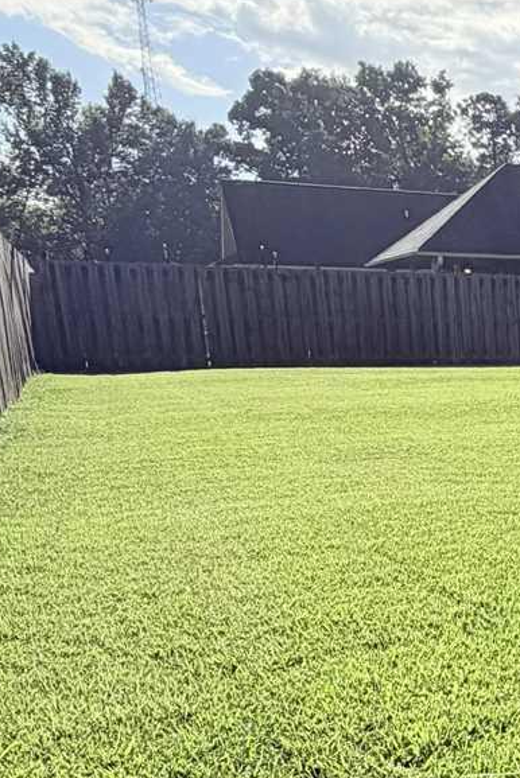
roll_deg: +0.1
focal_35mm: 58
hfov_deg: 19.0
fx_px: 1255
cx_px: 884
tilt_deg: -14.1
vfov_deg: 33.0
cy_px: 670
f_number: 2.2
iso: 32
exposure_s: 1/1399
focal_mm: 2.22
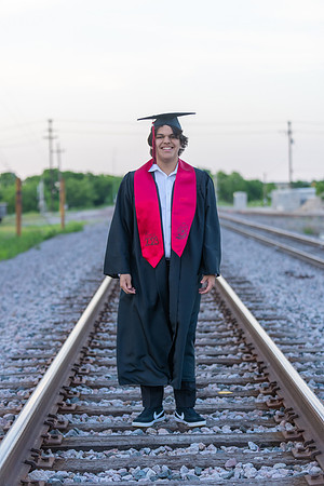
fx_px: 1107
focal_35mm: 82
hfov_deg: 16.7
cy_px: 243
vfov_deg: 24.8
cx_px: 162
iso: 640
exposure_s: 1/320
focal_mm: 82
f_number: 2.8
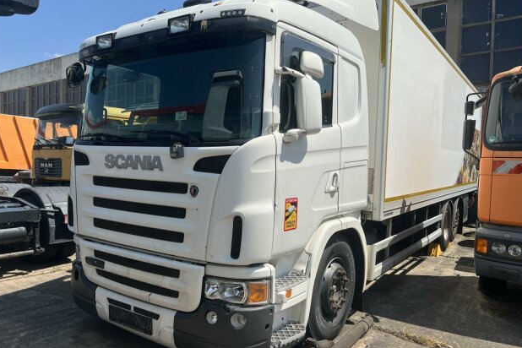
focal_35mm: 28
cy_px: 174
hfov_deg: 65.5
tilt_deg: -1.1
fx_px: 406
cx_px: 258
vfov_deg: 46.4
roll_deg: -1.2
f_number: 1.5
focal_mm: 5.7
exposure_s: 1/6993
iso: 50
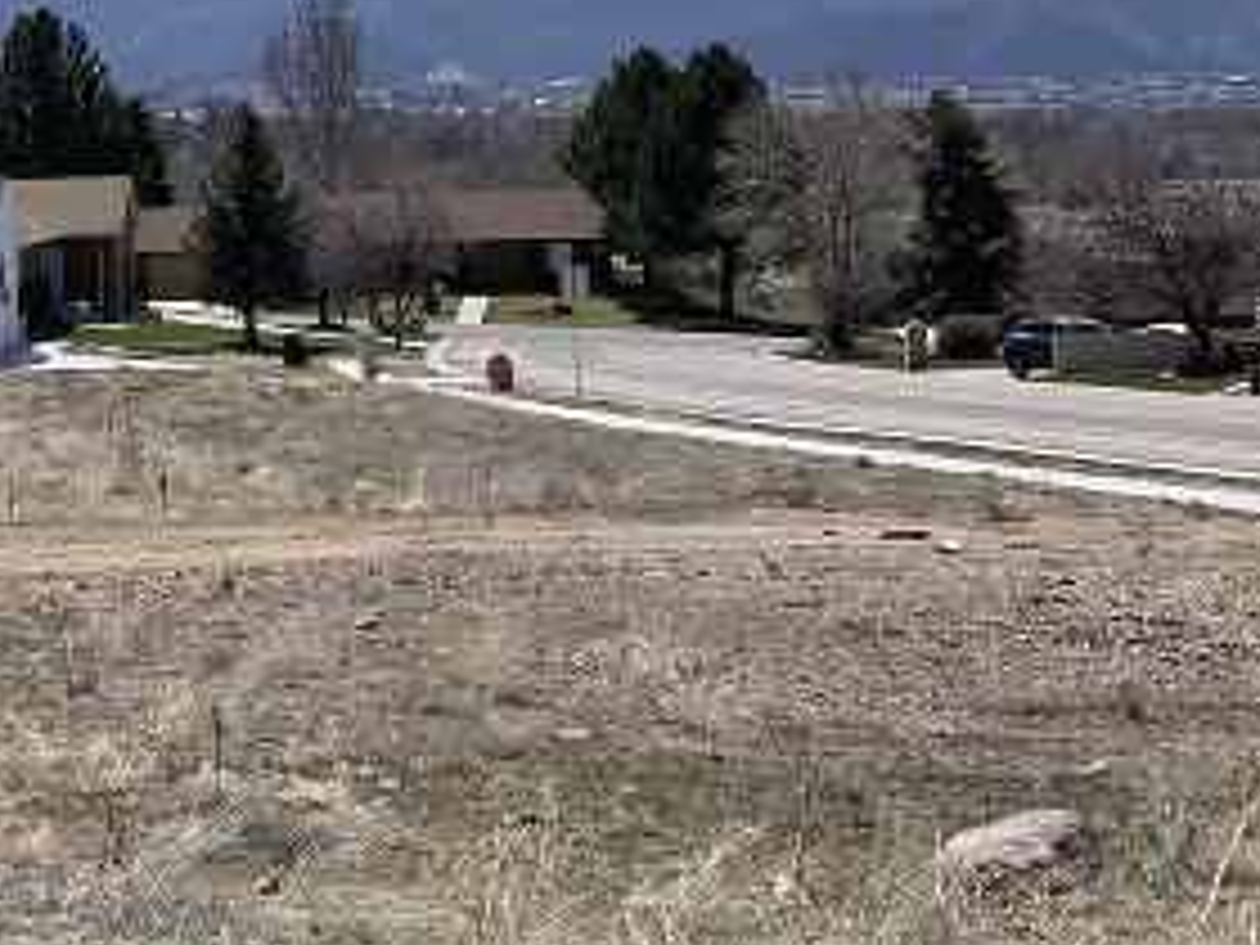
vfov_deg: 12.4
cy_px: 324
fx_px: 4332
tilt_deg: -2.6
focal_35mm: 119
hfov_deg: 16.3
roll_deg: +1.2
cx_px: 68
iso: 16
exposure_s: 1/2179
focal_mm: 6
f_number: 2.4
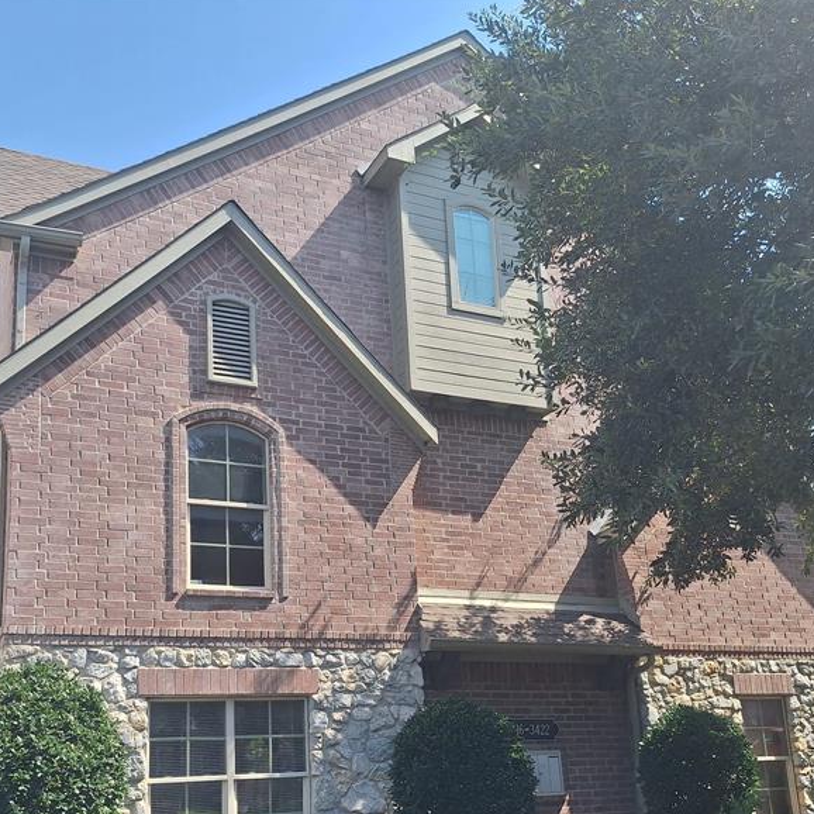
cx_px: 370
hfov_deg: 46.0
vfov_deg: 45.5
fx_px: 958
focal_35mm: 36
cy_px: 532
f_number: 1.8
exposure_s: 1/1724
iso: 40
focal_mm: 5.54
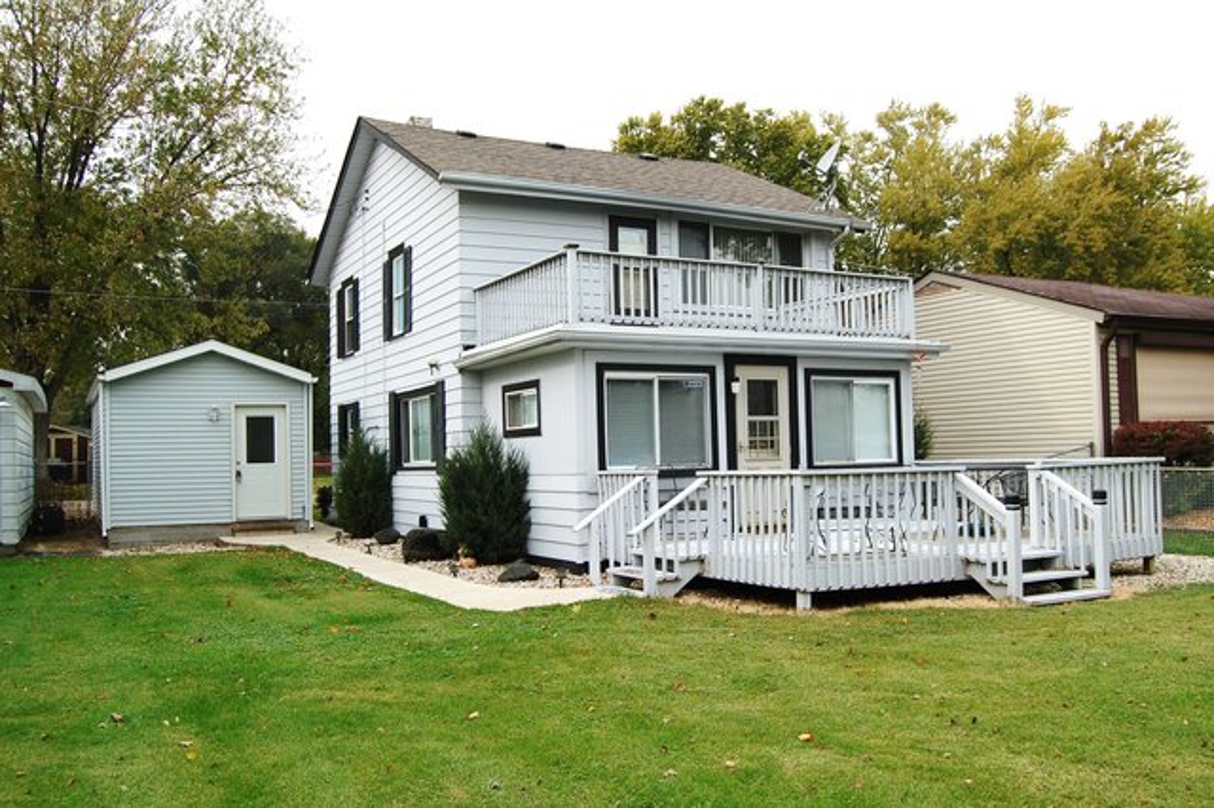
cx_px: 607
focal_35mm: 30
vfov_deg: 43.6
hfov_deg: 62.0
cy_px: 404
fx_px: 1011
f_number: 8
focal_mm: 20
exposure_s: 1/250
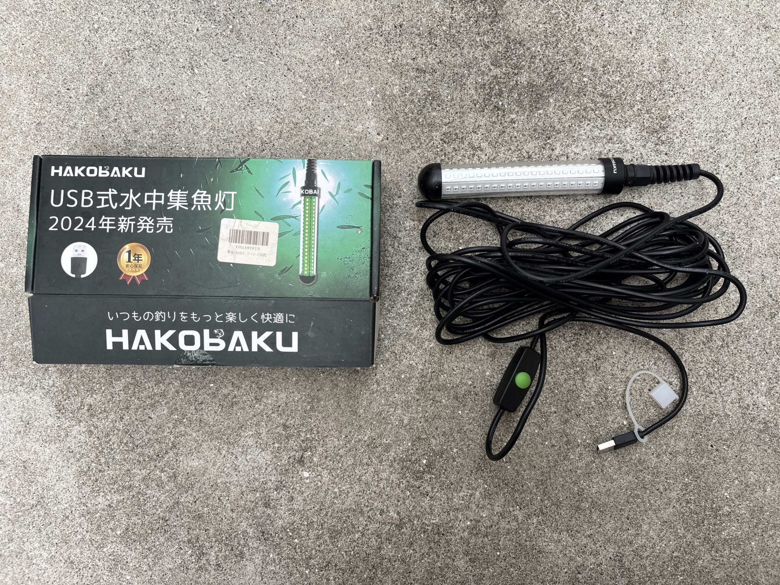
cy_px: 292
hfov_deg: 67.3
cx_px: 390
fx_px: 586
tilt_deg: -86.2
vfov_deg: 53.1
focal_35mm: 26
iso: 50
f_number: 1.6
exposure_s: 1/284
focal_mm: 5.96
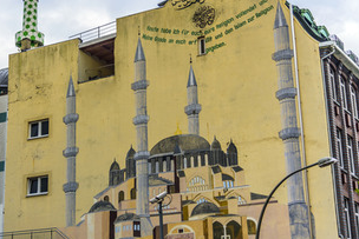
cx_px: 120
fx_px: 708
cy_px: 73
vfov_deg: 19.1
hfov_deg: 28.3
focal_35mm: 71
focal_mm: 48
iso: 200
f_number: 4
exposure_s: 1/40
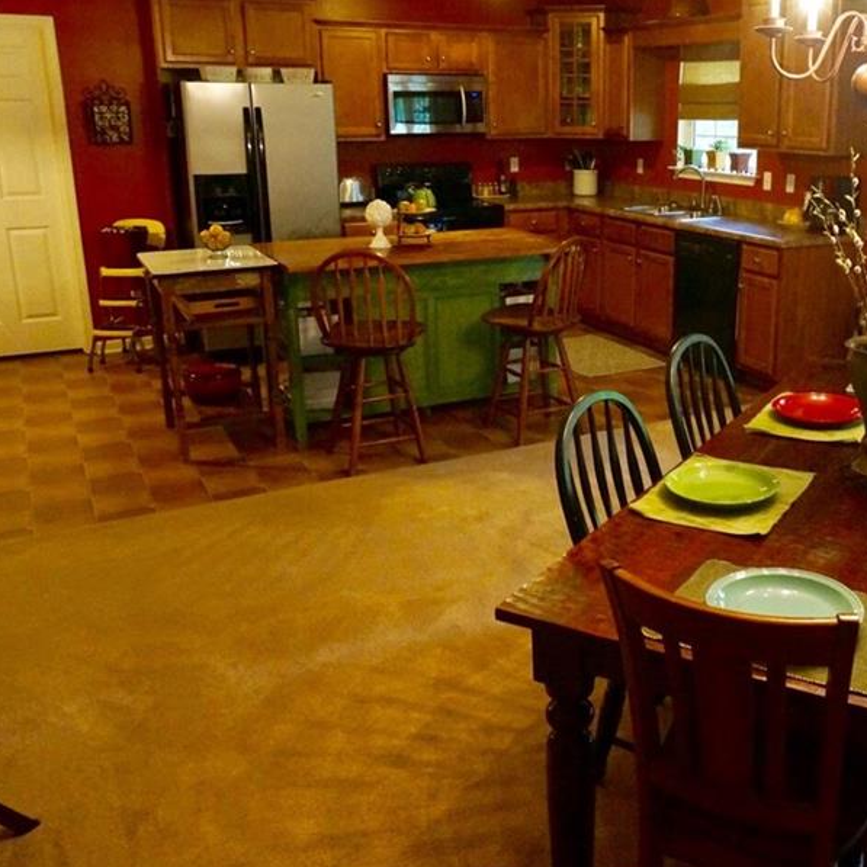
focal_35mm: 35
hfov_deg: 46.3
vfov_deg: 47.1
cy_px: 378
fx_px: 992
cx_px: 595
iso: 3200
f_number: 5.6
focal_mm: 16
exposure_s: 1/60
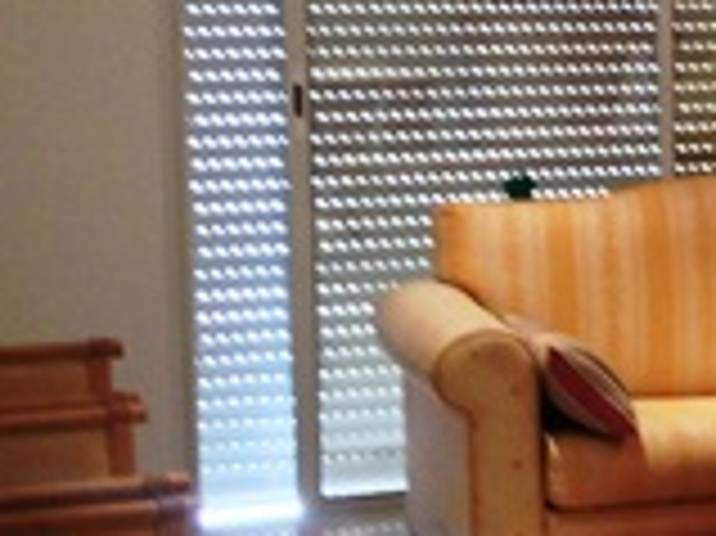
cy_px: 185
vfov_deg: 10.5
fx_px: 2914
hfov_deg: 12.8
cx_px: 1265
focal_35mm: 141
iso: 80
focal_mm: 4.28
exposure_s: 1/20
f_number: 2.4
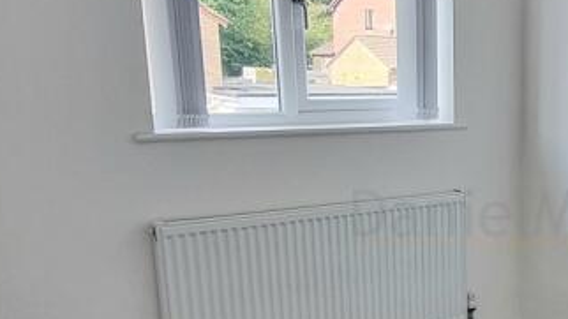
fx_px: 678
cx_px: 566
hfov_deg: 40.0
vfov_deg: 26.3
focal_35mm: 45
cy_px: 227
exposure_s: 1/100
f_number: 2.2
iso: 80
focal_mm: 2.2
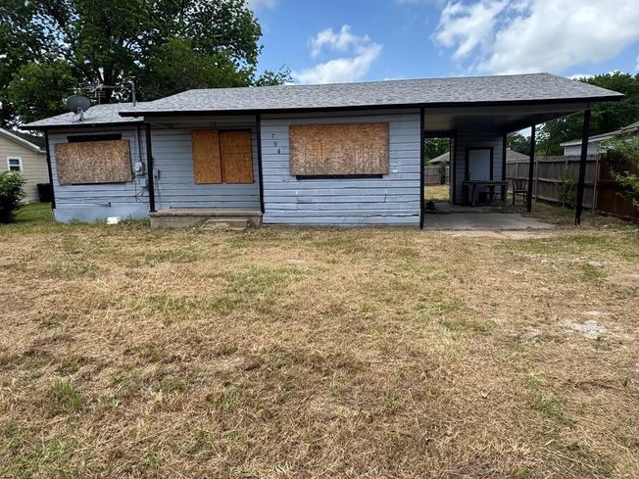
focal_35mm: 22
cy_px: 225
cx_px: 330
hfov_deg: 76.4
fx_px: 406
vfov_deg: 61.0
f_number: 2.2
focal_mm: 2.22
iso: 40
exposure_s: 1/910
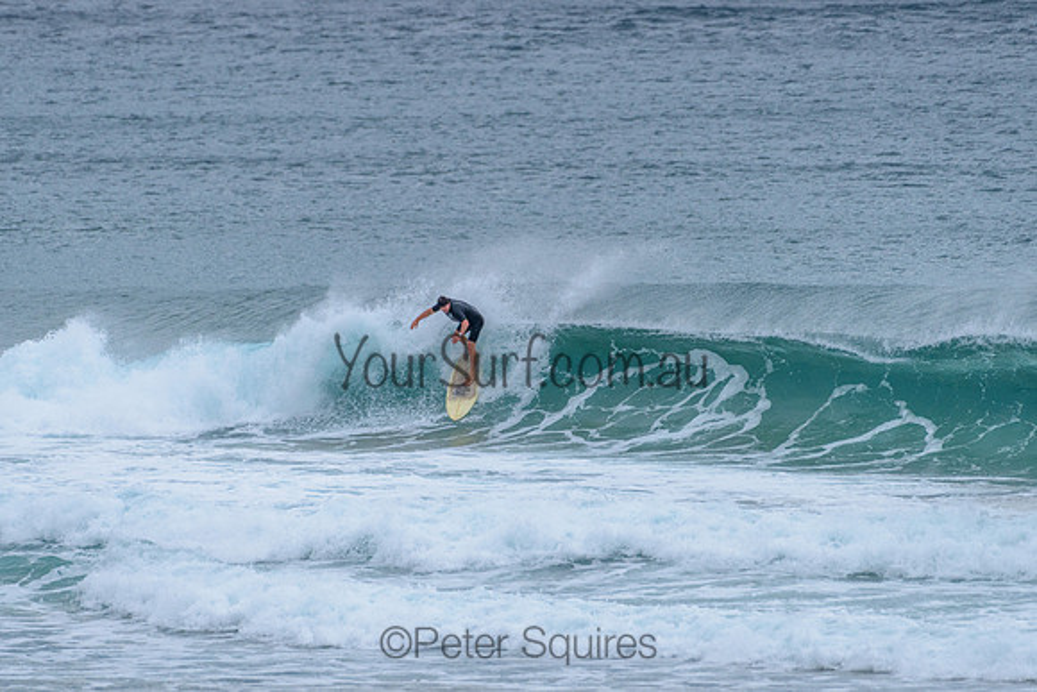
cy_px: 337
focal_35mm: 613
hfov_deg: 3.4
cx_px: 505
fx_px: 17666
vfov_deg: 2.2
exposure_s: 1/2000
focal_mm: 500
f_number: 5.6
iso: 500
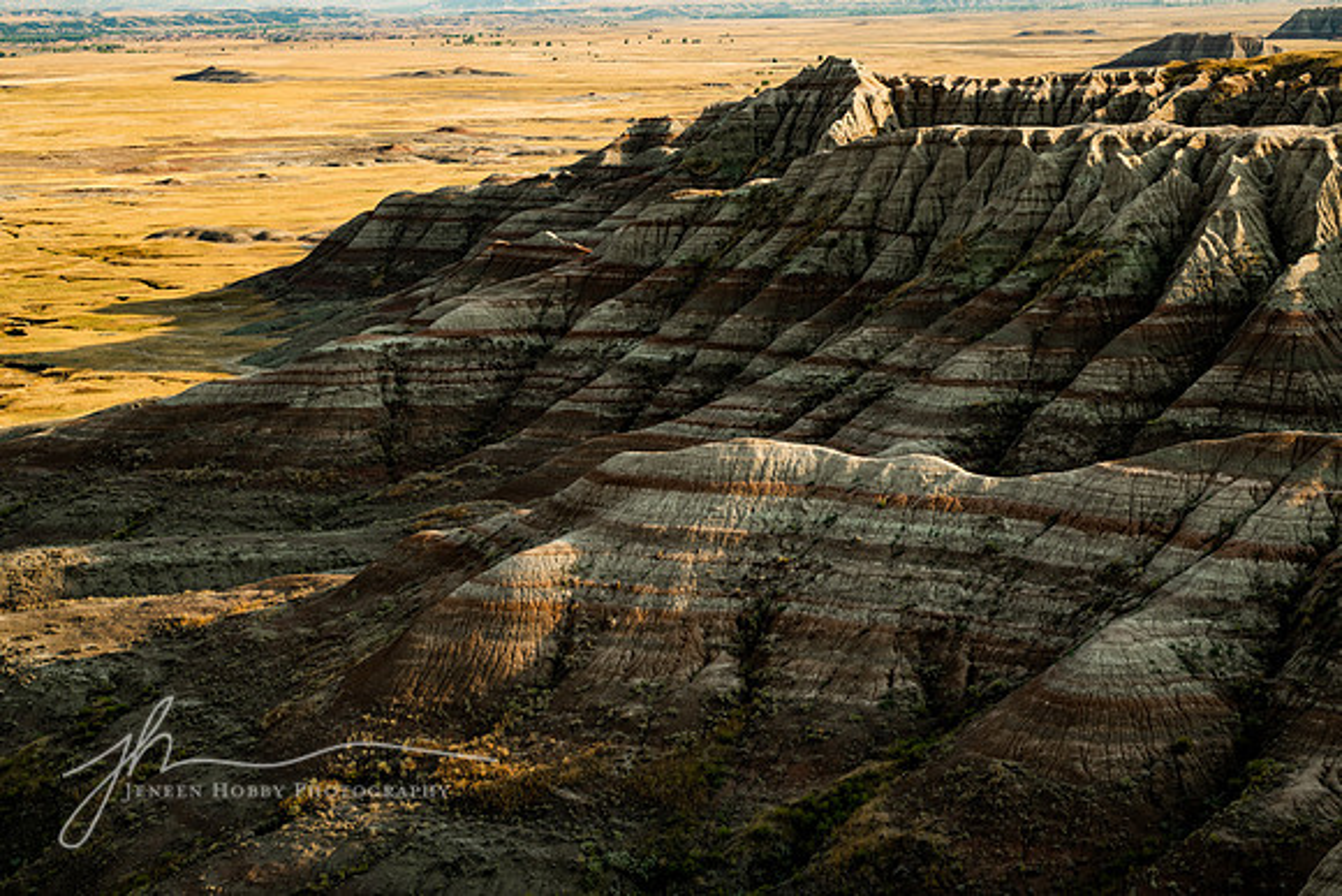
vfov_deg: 15.7
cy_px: 436
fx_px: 3255
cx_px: 671
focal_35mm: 87
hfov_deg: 23.3
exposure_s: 1/20
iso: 64
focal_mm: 85
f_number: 11
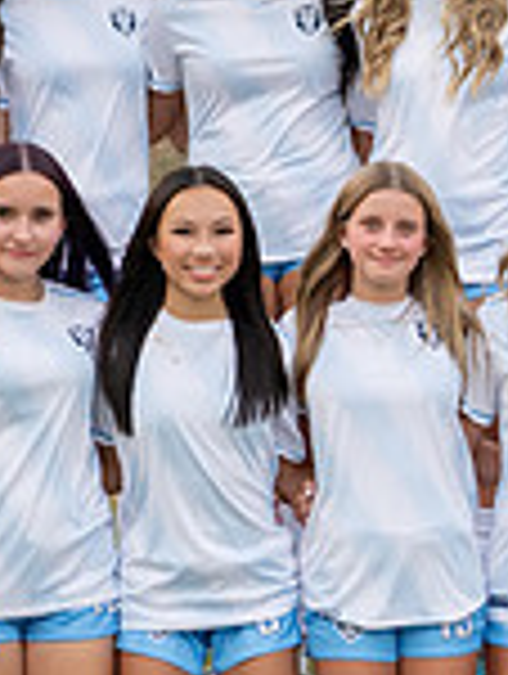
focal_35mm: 240
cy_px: 275
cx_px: 793
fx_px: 4683
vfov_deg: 8.2
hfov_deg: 6.1
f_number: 2.5
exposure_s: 1/1250
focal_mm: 50
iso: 800
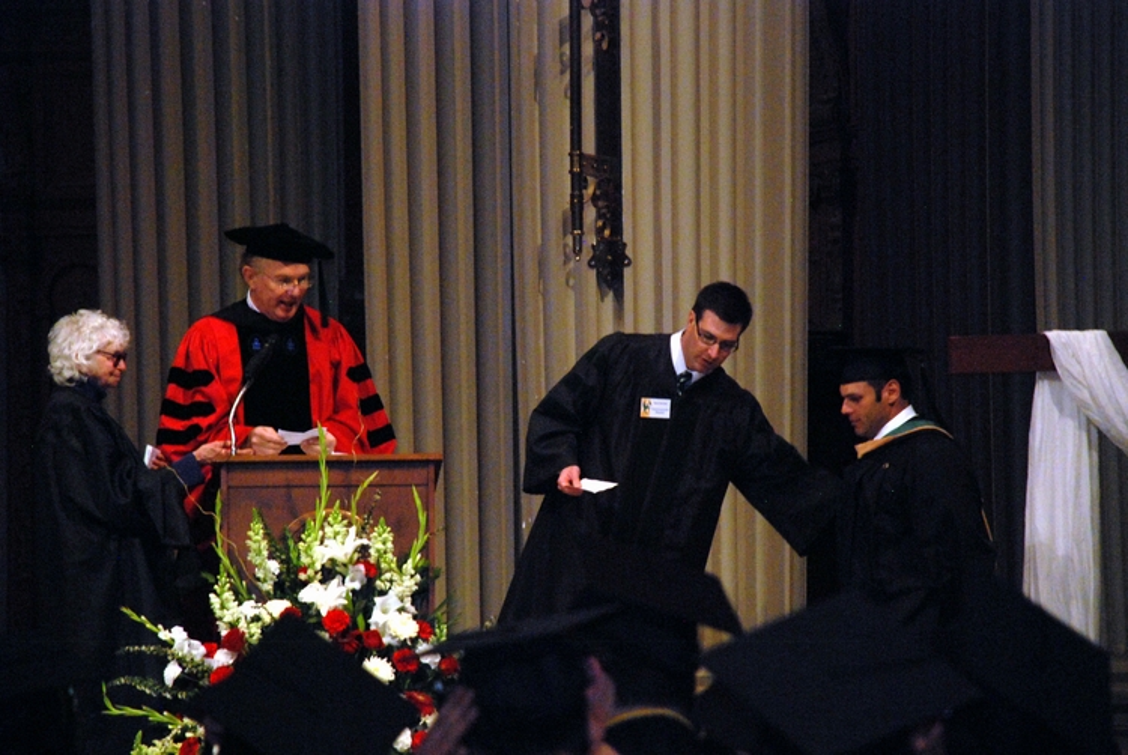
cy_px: 378
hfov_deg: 10.1
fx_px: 6352
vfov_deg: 6.8
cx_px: 564
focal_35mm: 202
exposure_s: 1/60
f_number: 5.6
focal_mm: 135
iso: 1600
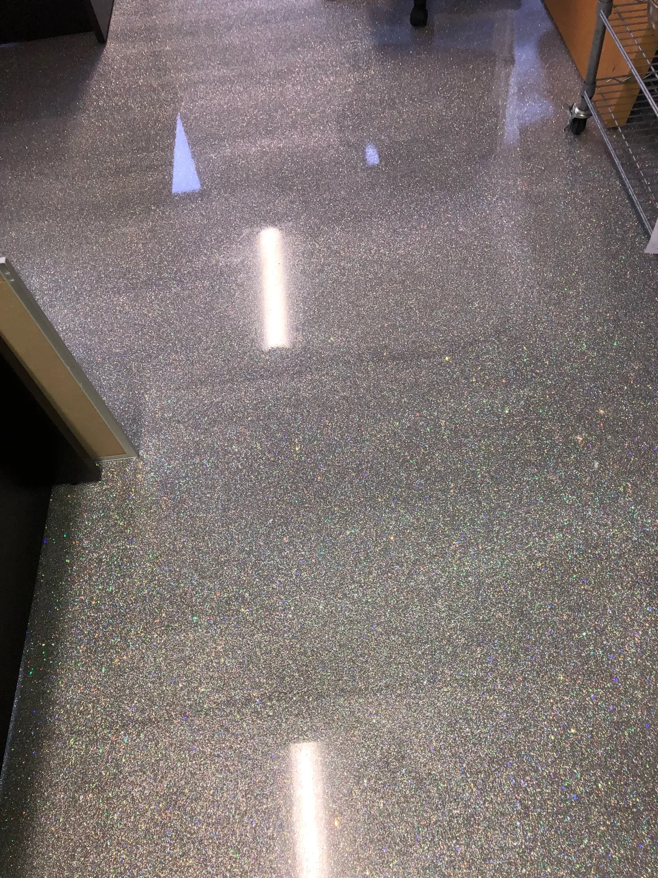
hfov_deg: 49.7
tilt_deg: -55.9
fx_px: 710
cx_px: 329
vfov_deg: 63.5
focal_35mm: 28
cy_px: 439
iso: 80
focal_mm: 3.99
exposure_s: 1/120
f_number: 1.8
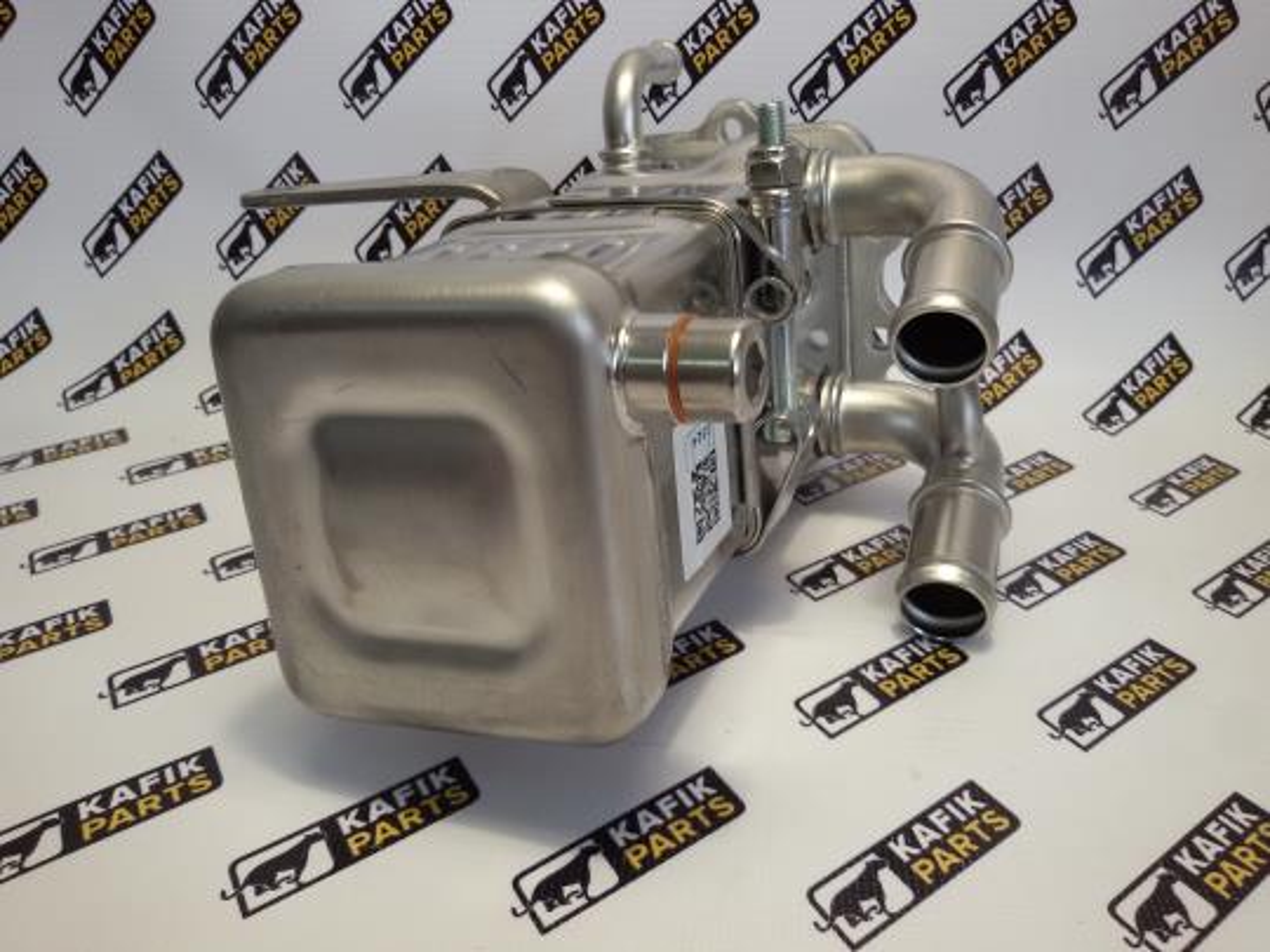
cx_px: 635
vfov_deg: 45.4
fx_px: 1137
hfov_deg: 58.4
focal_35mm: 31
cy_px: 476
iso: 50
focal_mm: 2.93
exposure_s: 1/33
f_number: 2.4
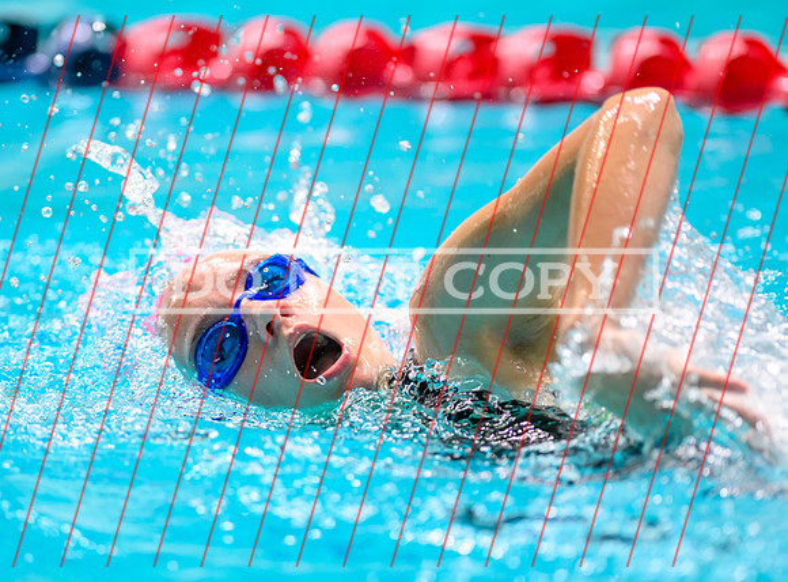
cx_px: 291
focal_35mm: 399
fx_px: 9035
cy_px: 343
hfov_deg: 5.0
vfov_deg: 3.7
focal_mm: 300
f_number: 2.8
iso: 2000
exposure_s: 1/800
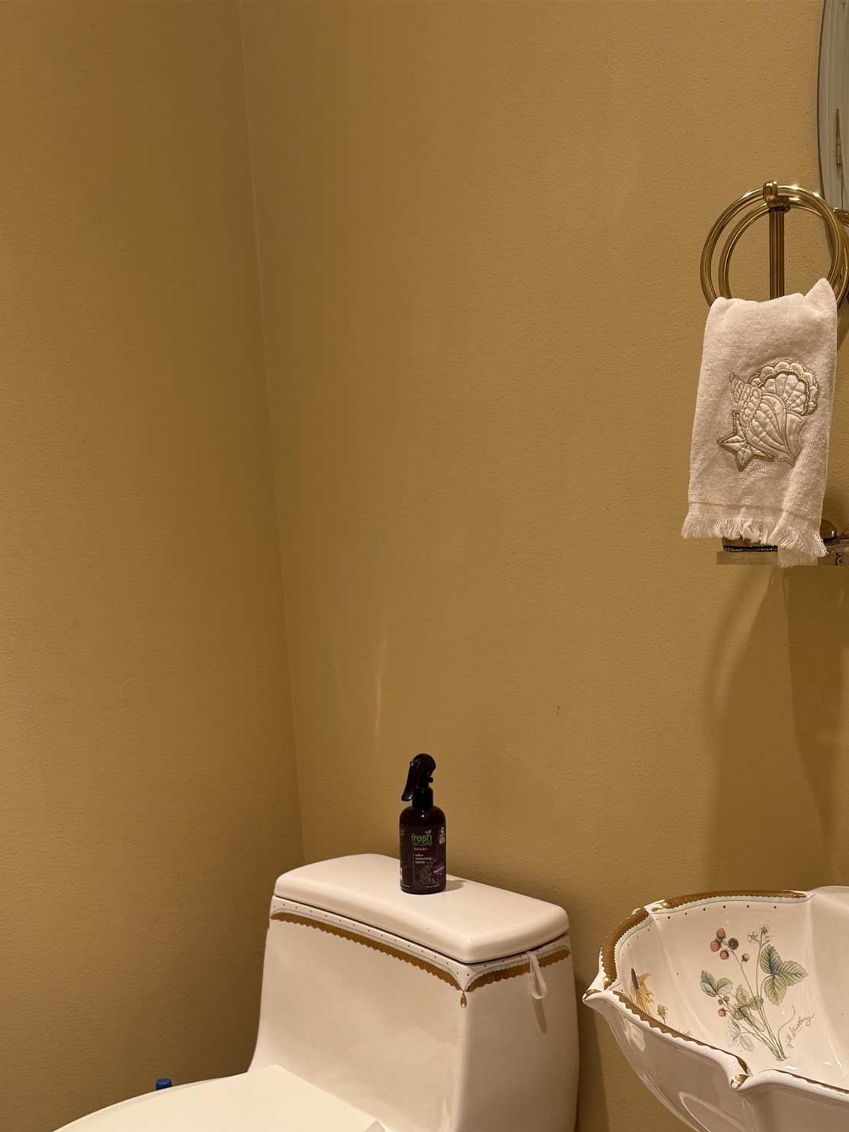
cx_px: 487
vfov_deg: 47.9
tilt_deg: -16.3
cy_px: 872
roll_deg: +0.7
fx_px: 1210
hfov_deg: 38.6
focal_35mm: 37
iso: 160
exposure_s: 1/60
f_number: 1.78
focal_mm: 6.76
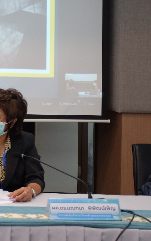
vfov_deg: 21.3
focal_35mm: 97
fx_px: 639
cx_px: -121
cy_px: 72
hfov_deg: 12.3
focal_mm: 28.2
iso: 800
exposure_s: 1/58
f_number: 4.5
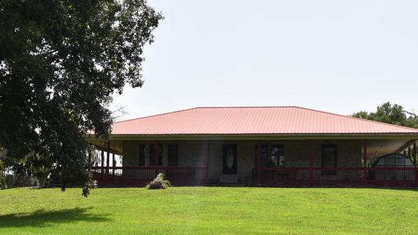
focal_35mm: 64
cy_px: 153
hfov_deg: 32.8
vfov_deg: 18.8
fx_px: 709
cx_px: 213
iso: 125
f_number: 8
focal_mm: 35
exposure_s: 1/250
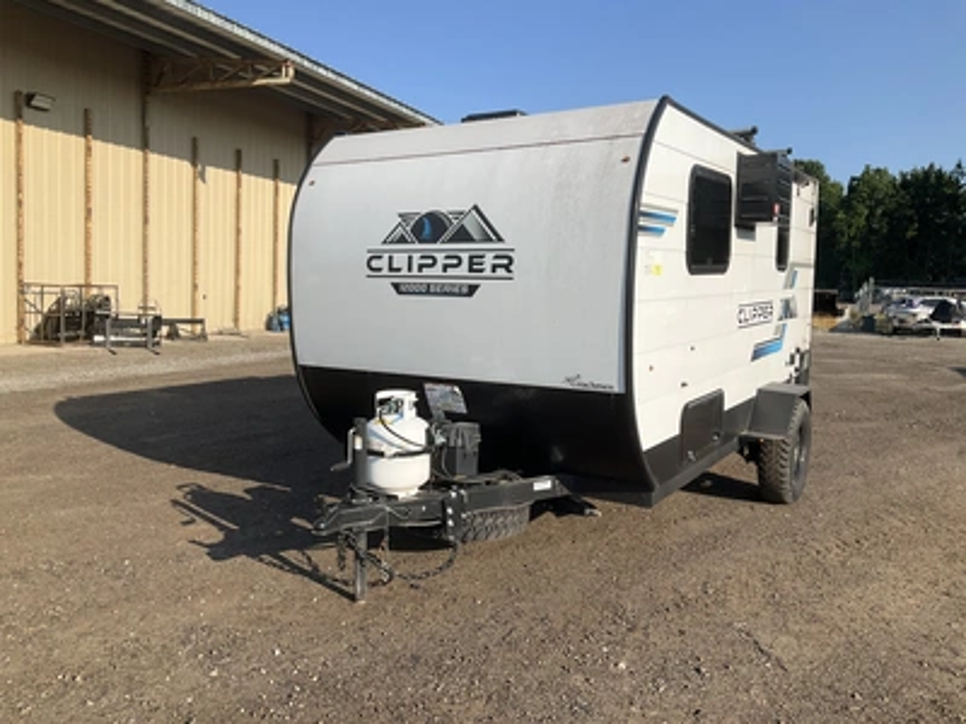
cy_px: 362
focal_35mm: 29
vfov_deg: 48.2
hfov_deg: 61.7
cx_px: 483
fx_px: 809
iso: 25
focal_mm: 3
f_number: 1.8
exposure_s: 1/2058
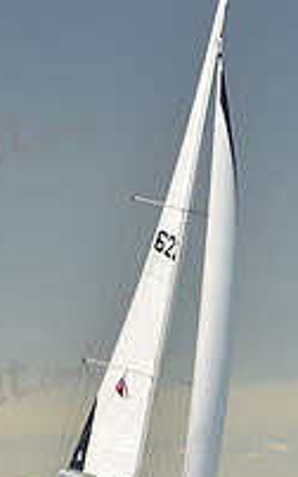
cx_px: 214
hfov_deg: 6.4
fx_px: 2668
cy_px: 250
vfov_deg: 10.2
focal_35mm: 205
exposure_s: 1/800
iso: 250
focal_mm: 70
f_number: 5
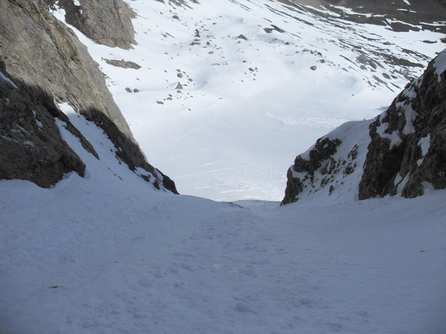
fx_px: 451
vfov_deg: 40.7
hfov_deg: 52.6
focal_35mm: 35
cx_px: 223
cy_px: 167
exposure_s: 1/750
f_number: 7
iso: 80
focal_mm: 6.3
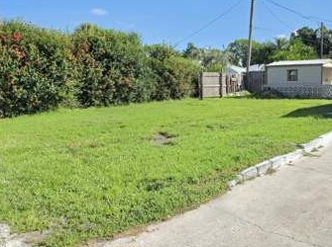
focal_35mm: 33
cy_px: 103
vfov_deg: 42.7
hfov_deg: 54.5
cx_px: 216
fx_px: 316
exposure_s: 1/5000
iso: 64
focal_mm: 6.5
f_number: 1.4
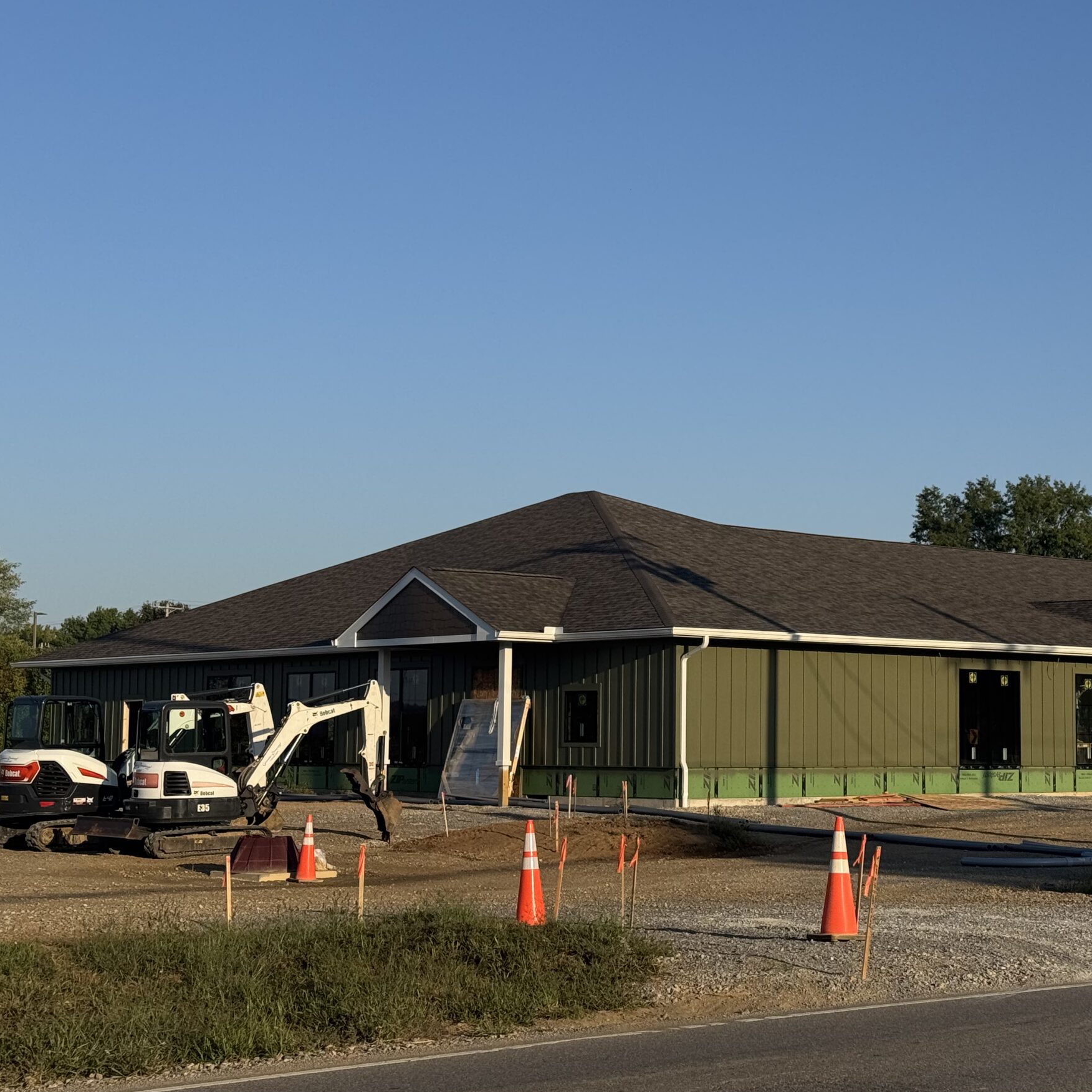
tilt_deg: +4.9
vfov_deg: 27.7
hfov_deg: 27.5
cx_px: 747
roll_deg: -0.1
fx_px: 2213
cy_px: 558
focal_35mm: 62
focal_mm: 6.76
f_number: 1.78
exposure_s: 1/5376
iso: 64
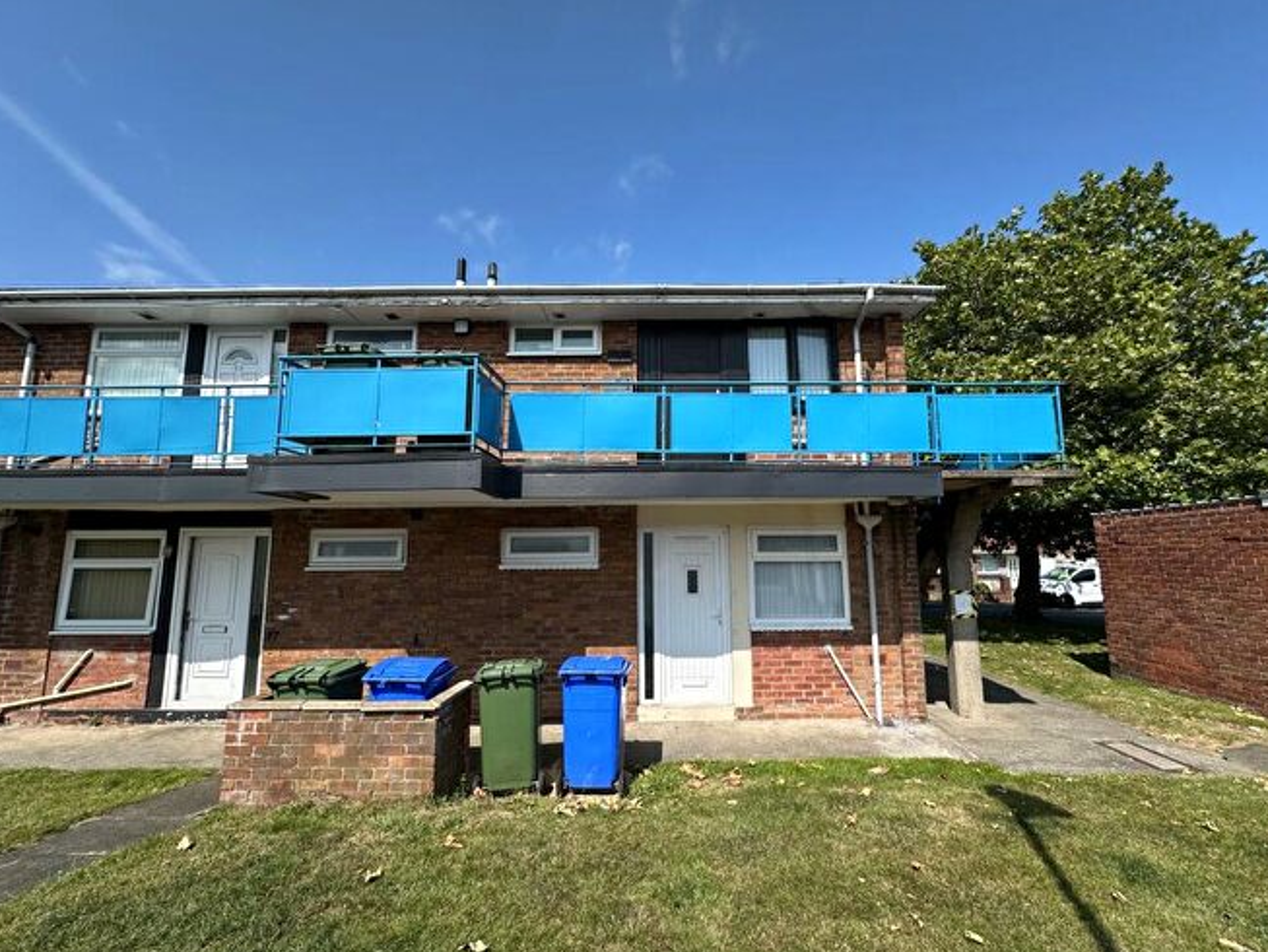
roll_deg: +0.1
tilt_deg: +7.3
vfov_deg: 81.7
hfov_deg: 98.1
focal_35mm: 15
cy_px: 491
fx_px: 550
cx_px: 666
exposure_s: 1/1182
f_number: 2.2
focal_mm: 2.22
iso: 50
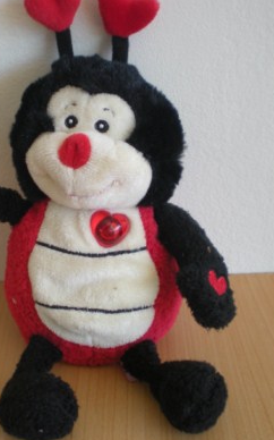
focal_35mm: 54
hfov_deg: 23.8
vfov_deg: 37.5
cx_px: 77
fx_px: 646
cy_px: 239
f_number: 3.1
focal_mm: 6.3
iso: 64
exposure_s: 1/42.3
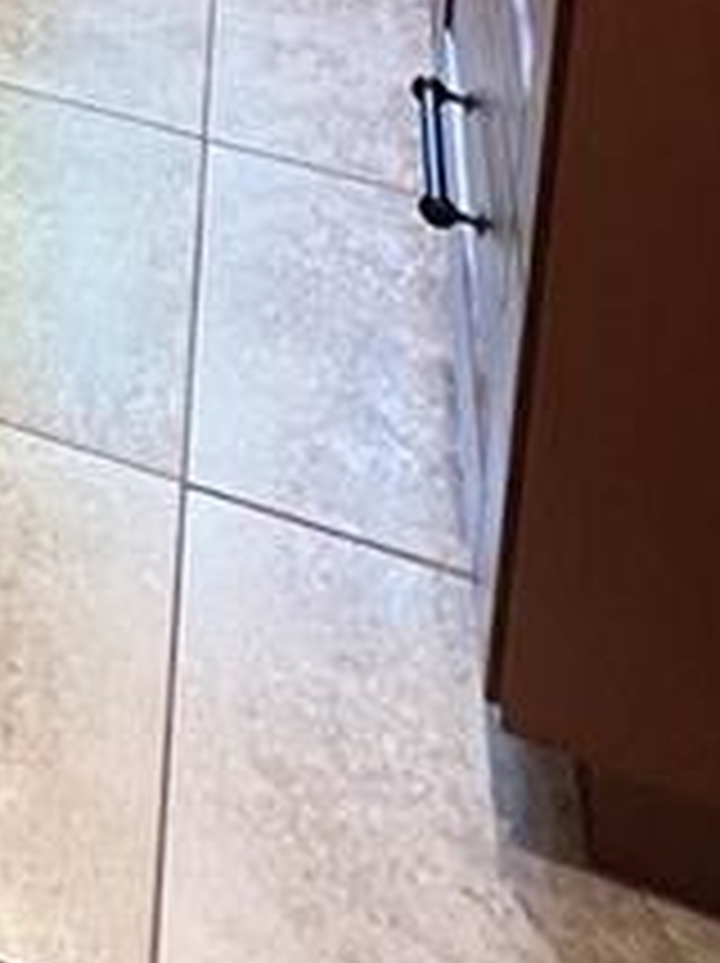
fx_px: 2029
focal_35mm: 73
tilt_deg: -9.6
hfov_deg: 16.0
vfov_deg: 17.9
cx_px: -688
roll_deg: -0.1
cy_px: -994
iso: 500
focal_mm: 1.57
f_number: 1.8
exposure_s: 1/60
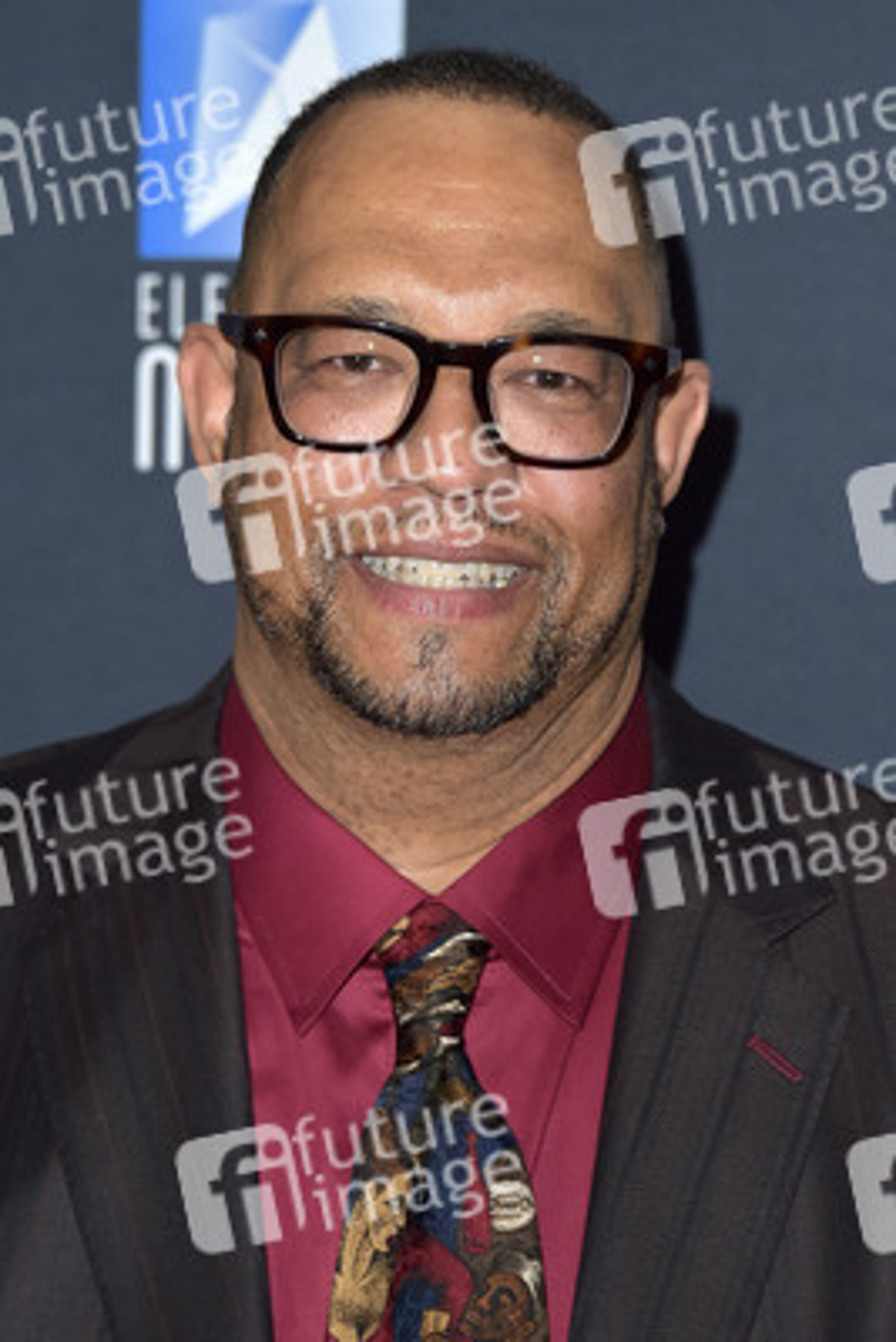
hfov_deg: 11.0
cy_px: 671
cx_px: 448
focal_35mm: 125
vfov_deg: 16.4
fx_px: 4662
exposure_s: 1/250
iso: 250
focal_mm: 125
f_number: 6.3
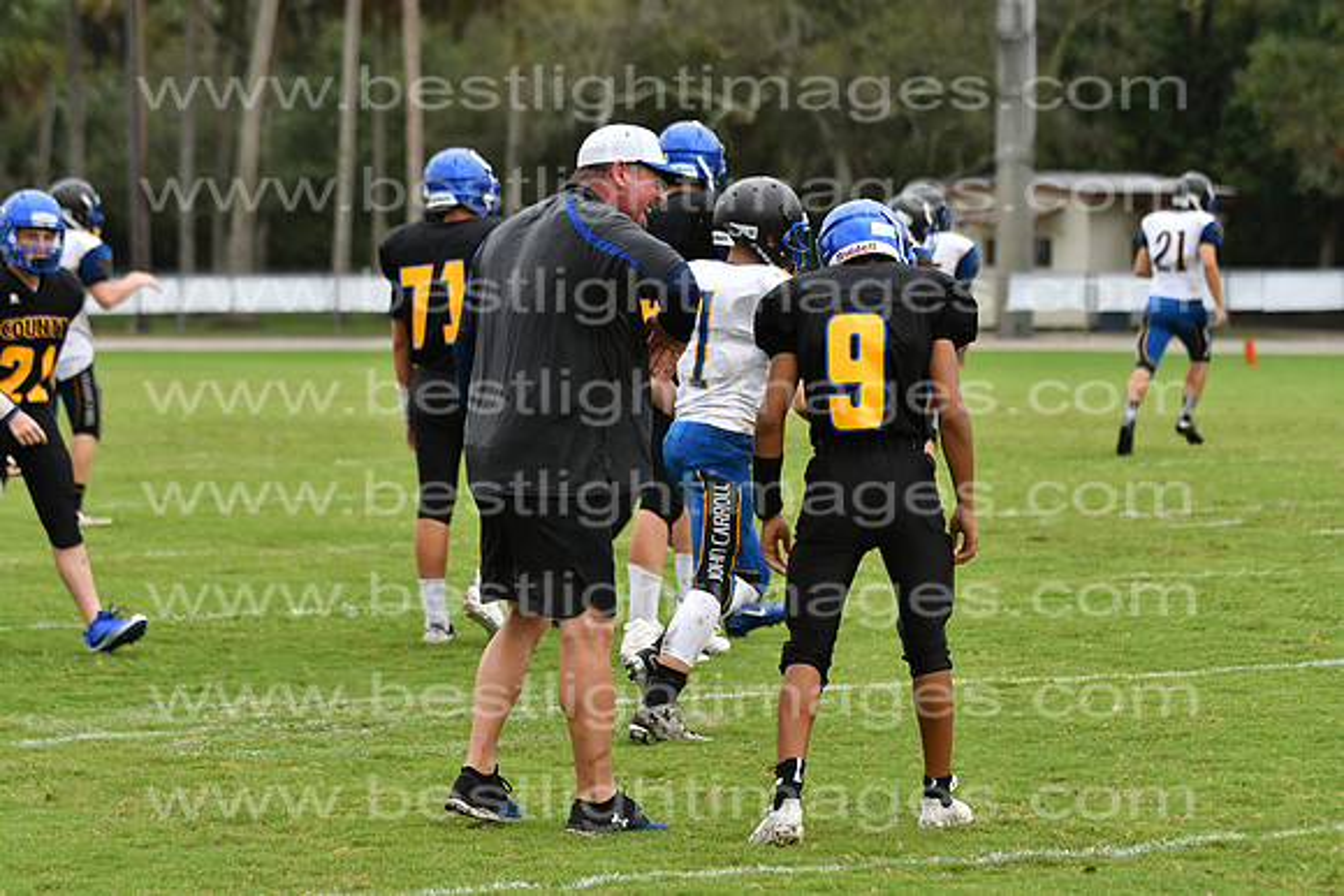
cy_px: 448
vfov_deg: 6.5
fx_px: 7841
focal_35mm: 210
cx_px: 672
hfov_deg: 9.8
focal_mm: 140
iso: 800
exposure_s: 1/1600
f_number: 3.5
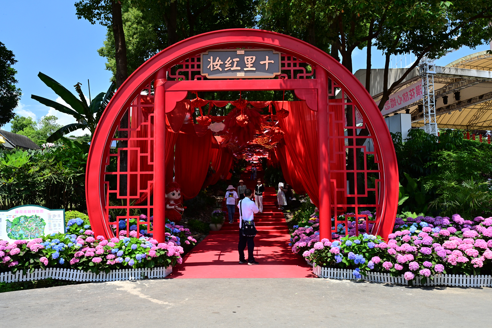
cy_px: 164
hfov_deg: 60.3
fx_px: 424
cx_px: 246
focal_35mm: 31
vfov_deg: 42.3
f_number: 22
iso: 800
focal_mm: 31
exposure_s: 1/60
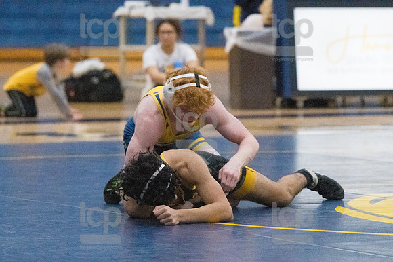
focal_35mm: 255
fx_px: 2782
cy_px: 131
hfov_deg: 8.1
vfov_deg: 5.4
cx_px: 196
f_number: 4.5
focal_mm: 170
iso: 8000
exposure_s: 1/1250
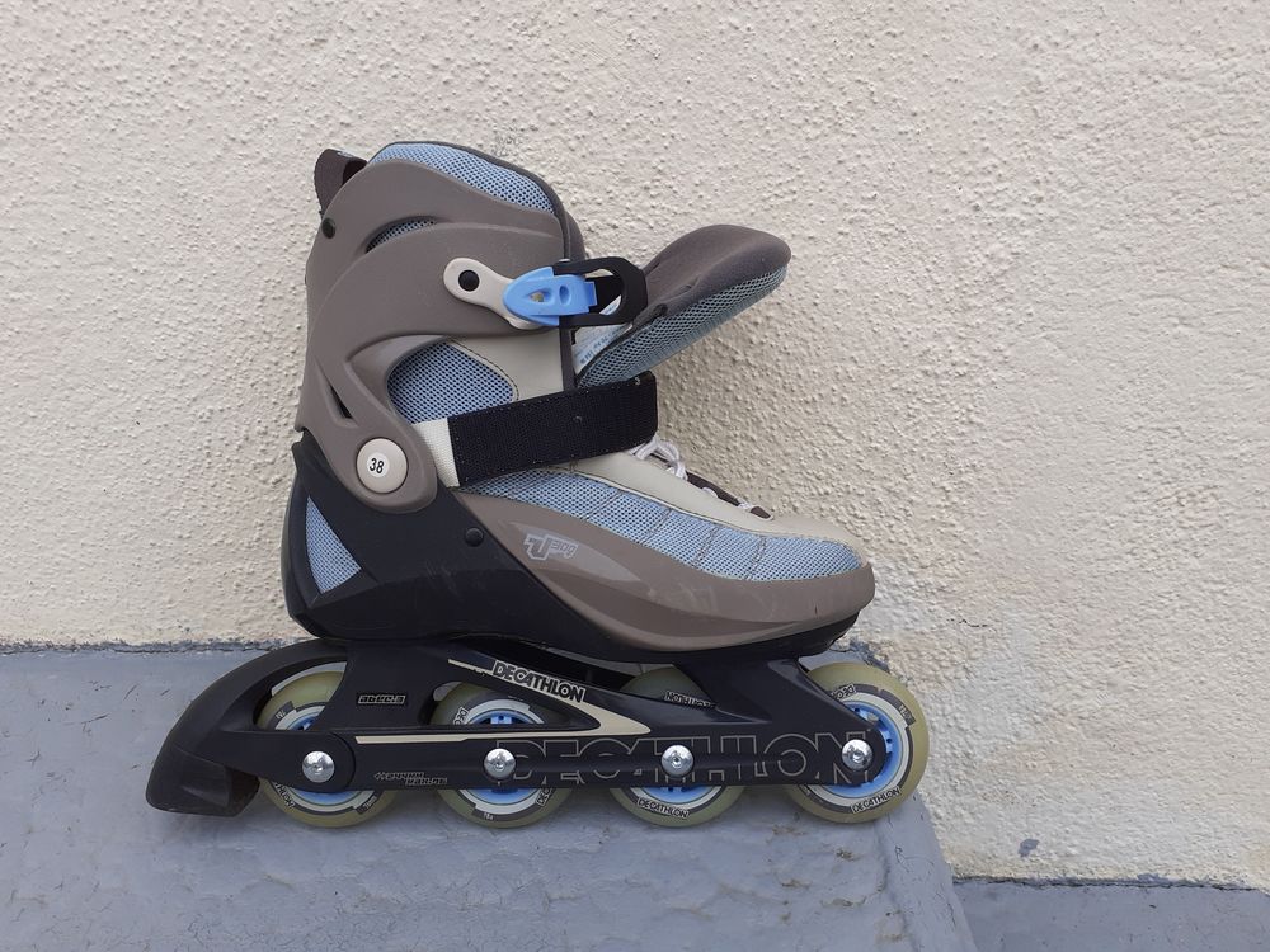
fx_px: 991
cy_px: 476
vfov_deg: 51.4
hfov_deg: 65.3
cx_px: 635
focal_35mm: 27
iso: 40
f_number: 1.9
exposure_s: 1/751
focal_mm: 3.6
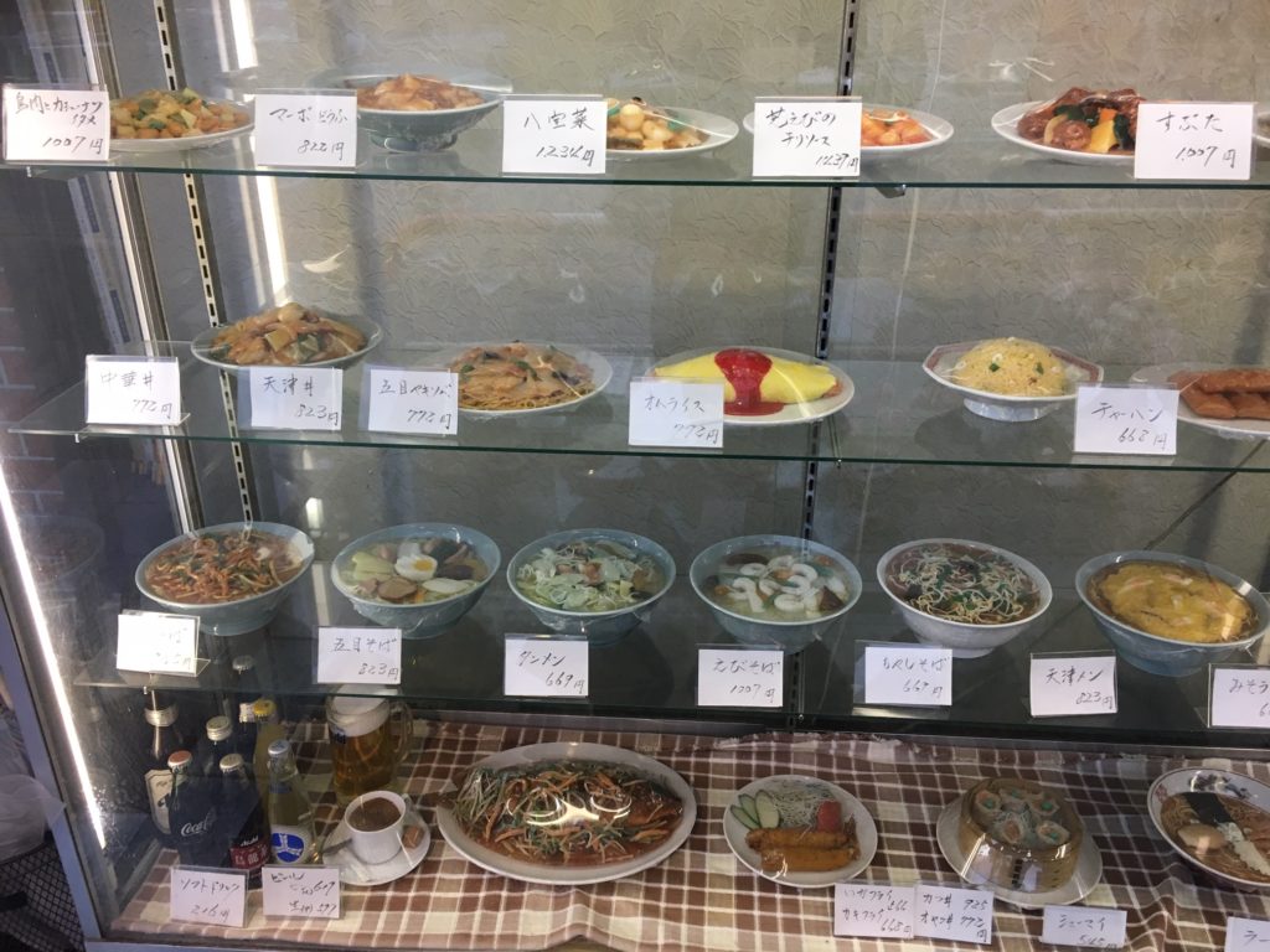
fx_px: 1064
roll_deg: -0.1
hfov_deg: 61.7
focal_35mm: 29
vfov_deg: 48.2
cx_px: 635
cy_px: 476
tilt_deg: -26.7
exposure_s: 1/30
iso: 40
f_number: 2.2
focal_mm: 4.15
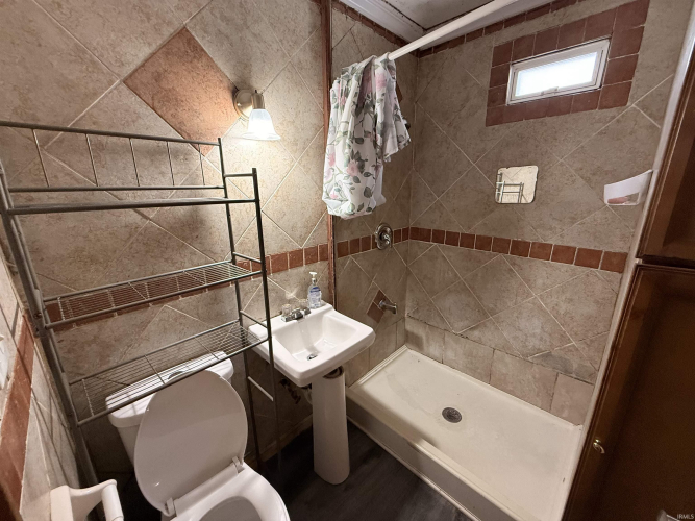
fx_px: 281
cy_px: 260
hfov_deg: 102.1
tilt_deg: -14.0
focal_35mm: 14
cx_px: 348
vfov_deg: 85.7
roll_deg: +0.7
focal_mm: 2.22
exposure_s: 1/60
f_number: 2.2
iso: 400
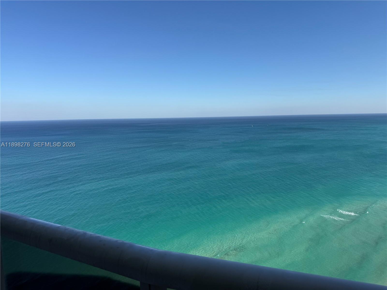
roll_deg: +0.8
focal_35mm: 24
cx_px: 194
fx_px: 268
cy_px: 145
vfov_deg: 56.8
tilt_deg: -6.0
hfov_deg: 71.6
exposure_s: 1/5714
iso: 80
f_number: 1.78
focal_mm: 6.76
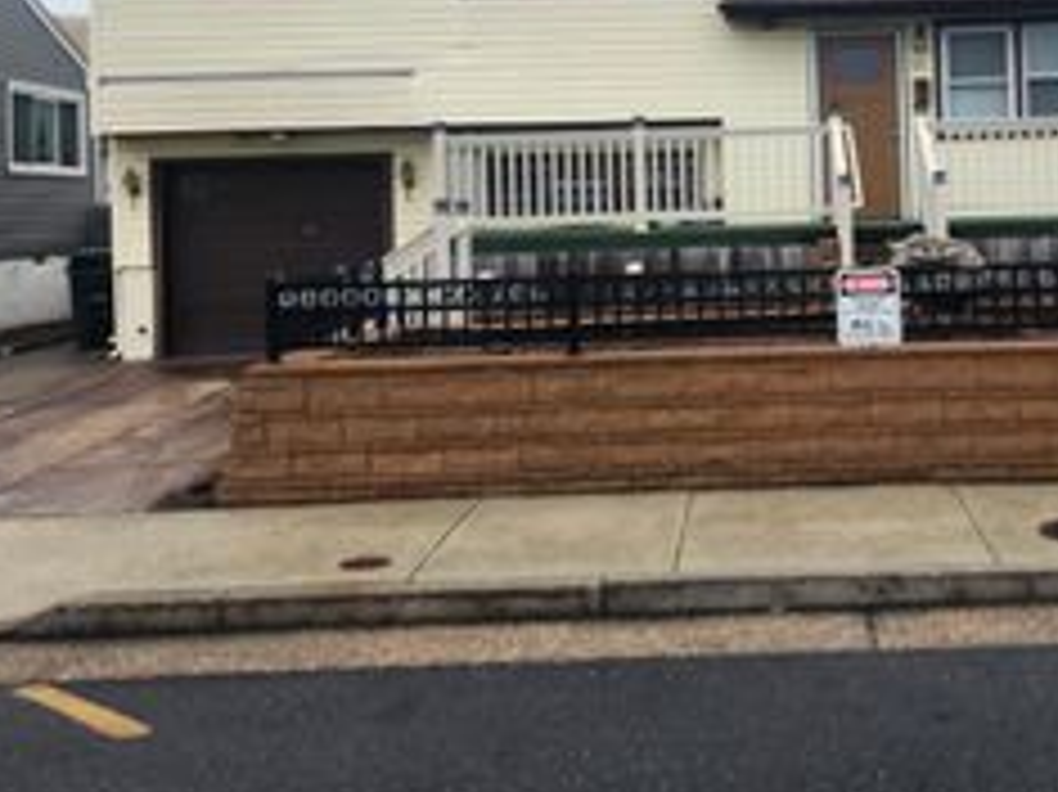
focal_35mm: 49
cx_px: 779
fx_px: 1497
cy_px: 155
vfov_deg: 29.0
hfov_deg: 38.1
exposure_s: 1/247
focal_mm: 6.4
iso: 12
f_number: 1.8
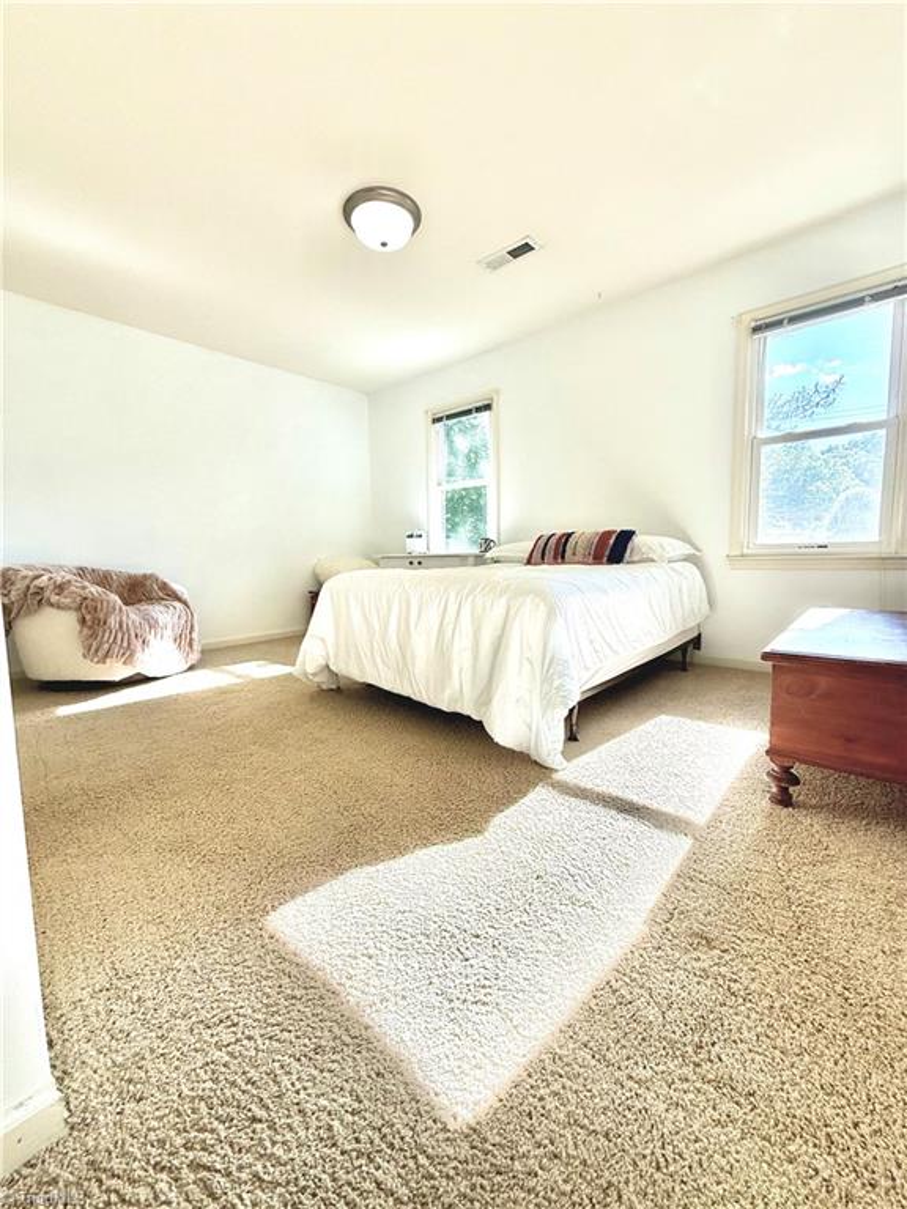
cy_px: 604
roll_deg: +0.4
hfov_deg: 85.7
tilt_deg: -3.7
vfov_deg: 102.1
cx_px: 454
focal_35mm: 14
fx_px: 489
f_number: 2.2
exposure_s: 1/215
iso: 64
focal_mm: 2.22
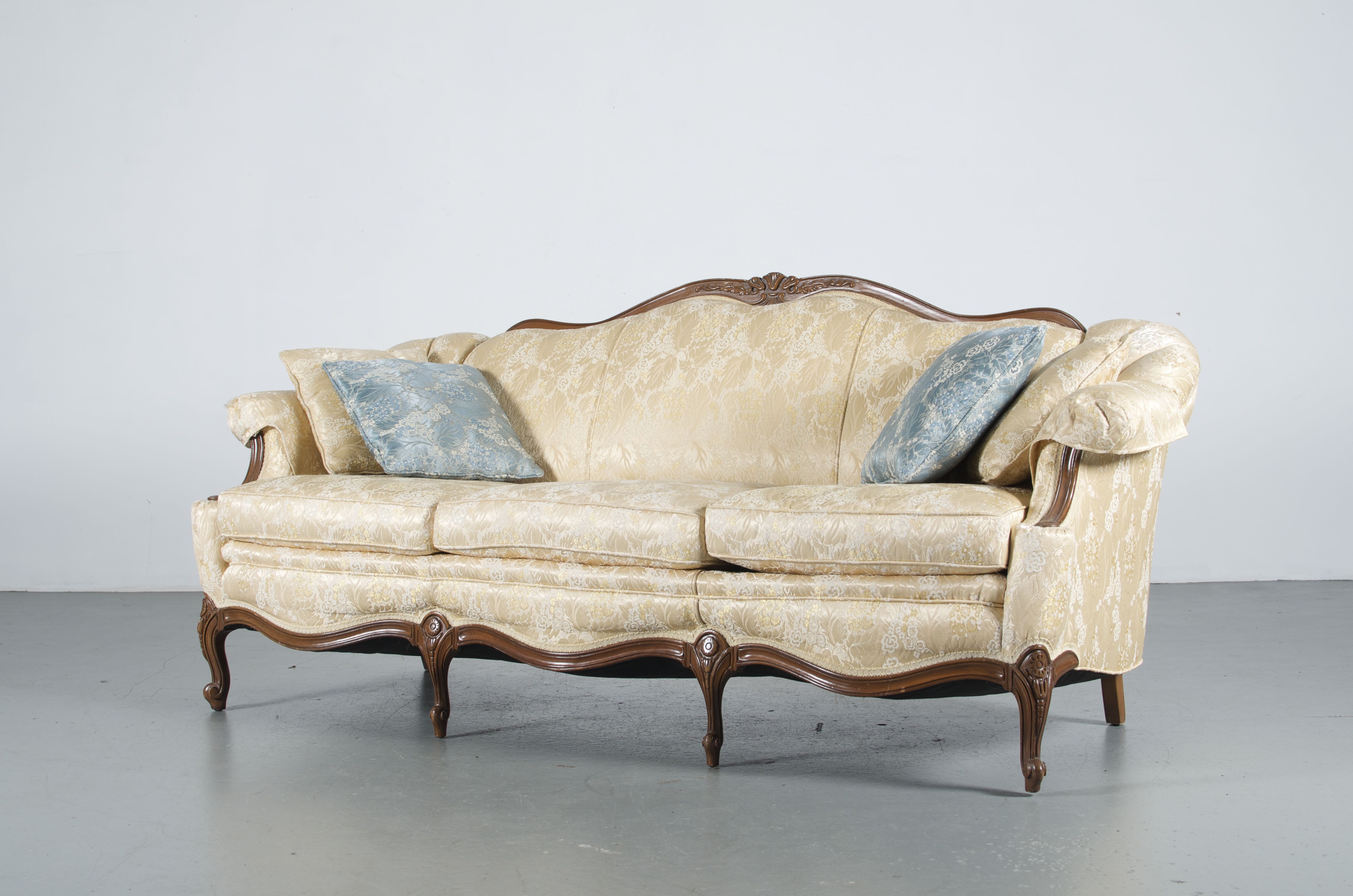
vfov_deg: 25.6
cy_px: 448
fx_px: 1969
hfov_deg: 37.9
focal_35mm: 52
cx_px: 676
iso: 100
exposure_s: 1/125
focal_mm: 35
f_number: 6.3
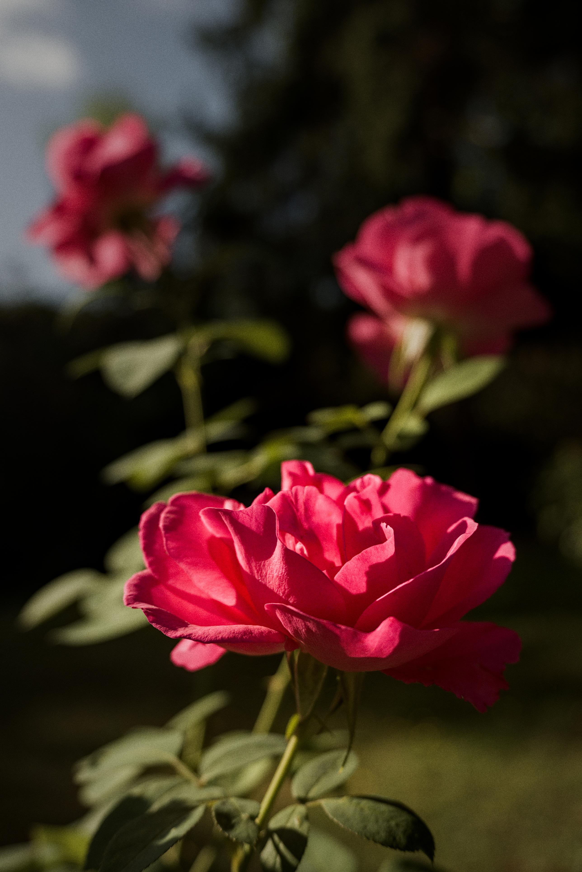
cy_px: 436
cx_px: 291
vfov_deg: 50.7
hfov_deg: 35.1
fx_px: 921
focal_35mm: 38
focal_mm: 25.5
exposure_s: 1/1000
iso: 125
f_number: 3.5
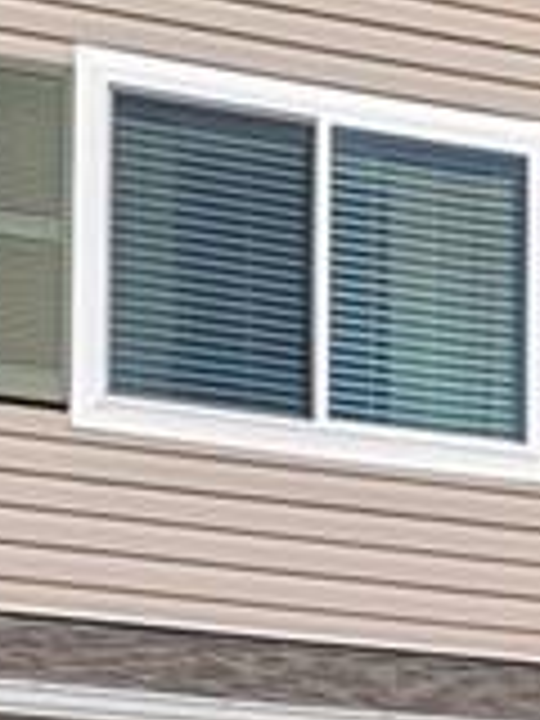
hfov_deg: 8.2
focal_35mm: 180
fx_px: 3744
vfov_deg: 10.8
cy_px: 882
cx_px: 160
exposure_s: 1/4717
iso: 58
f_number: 1.85
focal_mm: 6.81
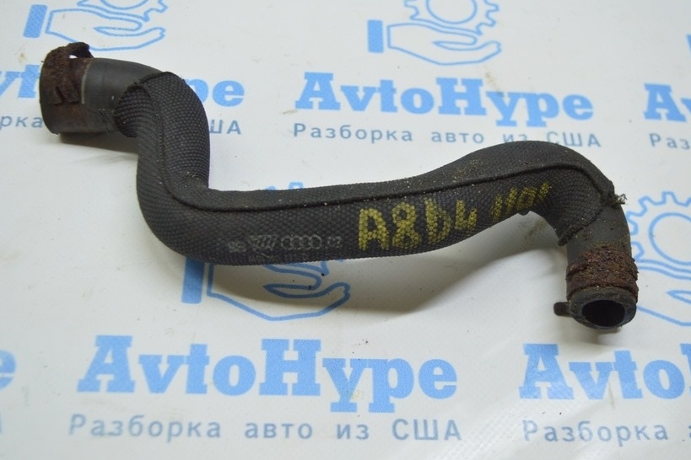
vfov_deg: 29.8
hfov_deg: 43.6
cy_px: 202
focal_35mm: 45
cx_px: 337
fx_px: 864
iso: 400
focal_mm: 24
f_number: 4
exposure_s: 1/60
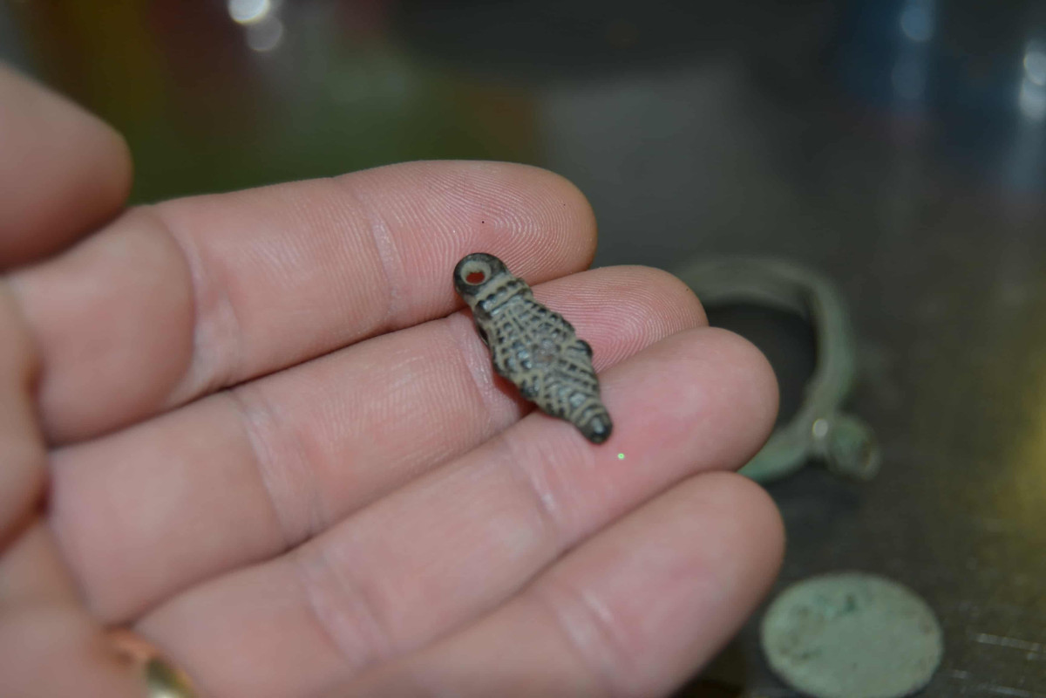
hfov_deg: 41.1
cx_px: 523
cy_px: 349
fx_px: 1395
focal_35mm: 48
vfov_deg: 28.1
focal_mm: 32
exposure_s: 1/60
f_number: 4.5
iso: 160
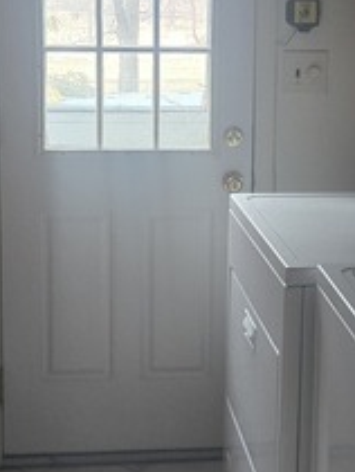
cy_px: 149
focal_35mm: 73
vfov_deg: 26.5
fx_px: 996
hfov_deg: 20.1
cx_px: 234
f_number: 1.8
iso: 640
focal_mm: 5.4
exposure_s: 1/120
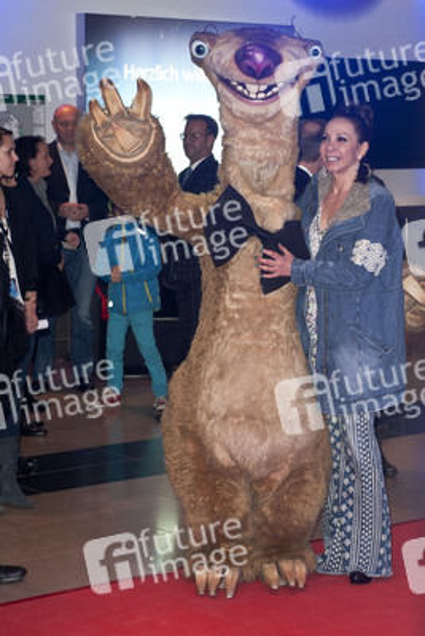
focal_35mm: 70
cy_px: 318
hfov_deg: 19.5
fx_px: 1238
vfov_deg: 28.8
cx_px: 212
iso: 1600
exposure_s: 1/200
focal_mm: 70
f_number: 5.6
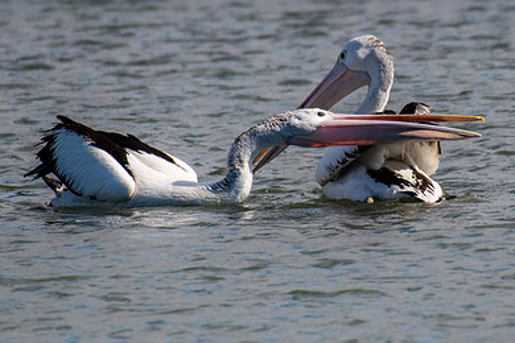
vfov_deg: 0.8
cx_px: 356
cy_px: 119
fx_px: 24675
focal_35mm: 1725
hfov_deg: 1.2
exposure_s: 1/2000
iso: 320
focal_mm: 500
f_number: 5.6
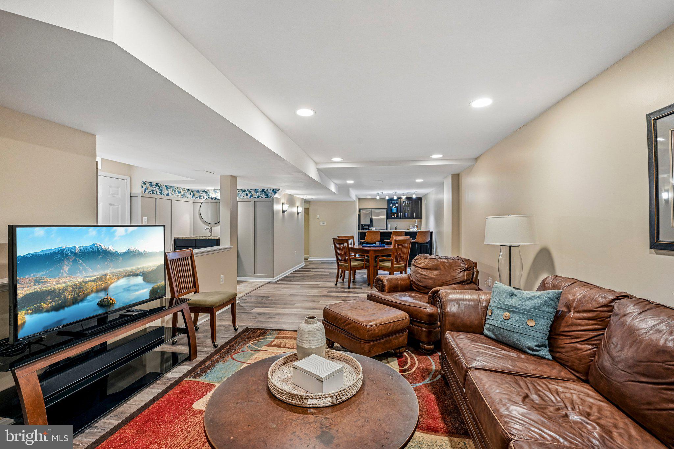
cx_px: 337
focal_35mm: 16
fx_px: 300
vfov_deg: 73.7
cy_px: 224
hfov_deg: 96.7
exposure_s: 1/10
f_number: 8
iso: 800
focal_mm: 16
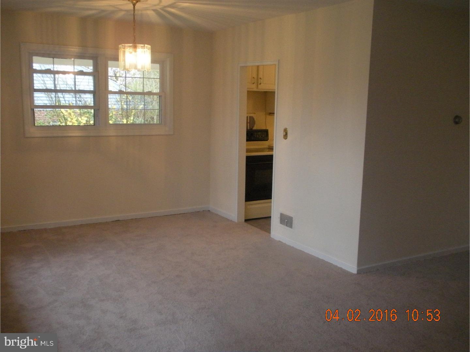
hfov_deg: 51.4
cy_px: 176
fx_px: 489
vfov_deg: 39.7
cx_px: 235
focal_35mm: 36
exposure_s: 1/56.6
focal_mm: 6.3
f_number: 3.5
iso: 400
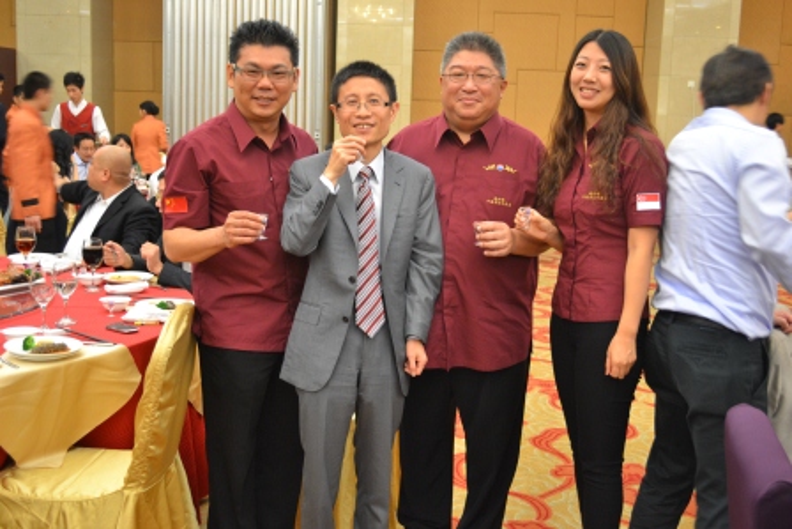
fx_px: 858
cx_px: 396
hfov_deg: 49.5
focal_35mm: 39
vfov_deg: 34.2
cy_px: 264
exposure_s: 1/15
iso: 720
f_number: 4.2
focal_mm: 26
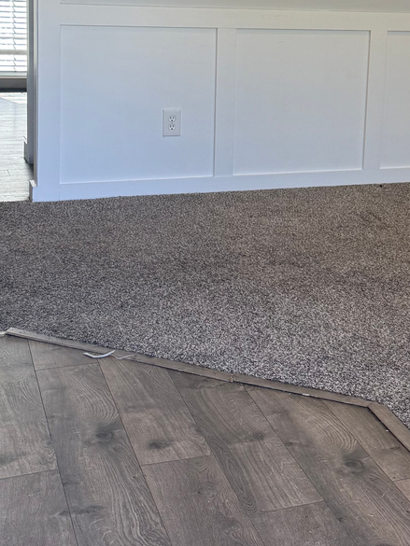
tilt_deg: -6.6
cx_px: 372
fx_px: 995
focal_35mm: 63
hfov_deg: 22.7
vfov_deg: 30.0
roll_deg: -2.6
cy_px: 114
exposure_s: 1/231
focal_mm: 6.76
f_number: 1.78
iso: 160
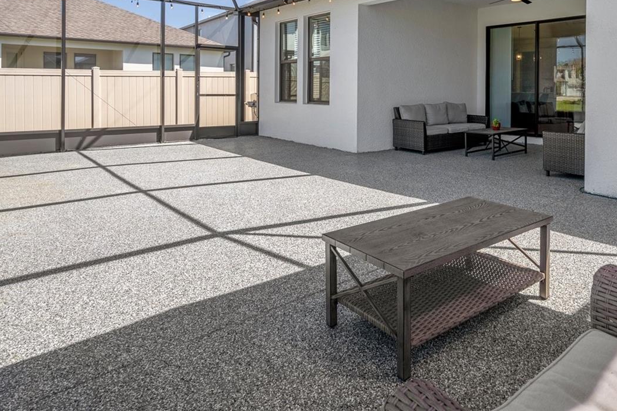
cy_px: 98
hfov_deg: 68.0
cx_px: 395
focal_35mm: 26
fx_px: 446
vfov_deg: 47.5
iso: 320
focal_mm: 17
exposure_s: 1/100
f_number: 9
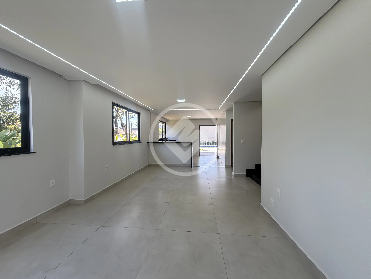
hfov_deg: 102.1
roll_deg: +0.5
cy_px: 140
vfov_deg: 85.7
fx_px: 150
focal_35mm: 14
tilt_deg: -0.8
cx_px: 186
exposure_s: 1/120
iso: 64
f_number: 2.2
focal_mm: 2.22
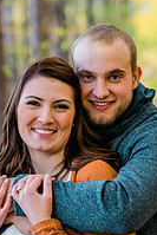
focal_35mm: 192
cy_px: 191
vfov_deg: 10.7
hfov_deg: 7.2
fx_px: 1254
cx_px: 76
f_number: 2.8
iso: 500
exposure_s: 1/200
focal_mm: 85
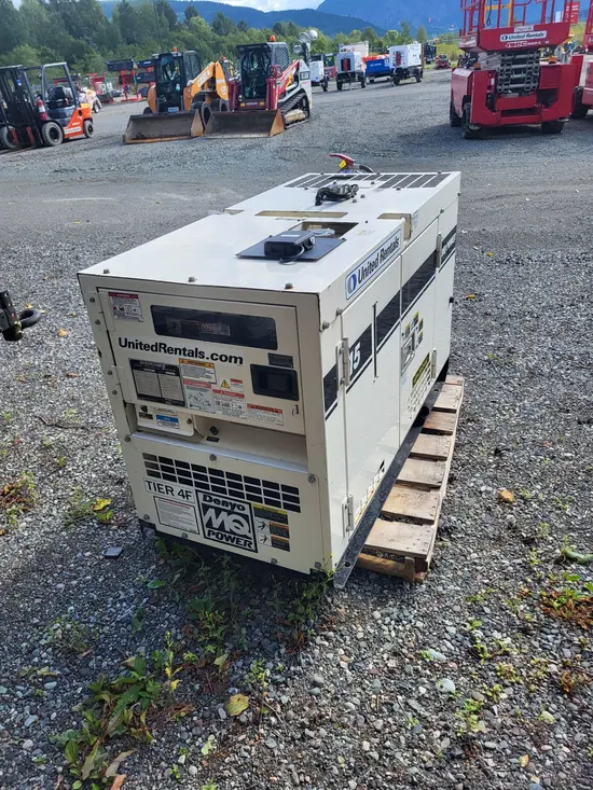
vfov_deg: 67.3
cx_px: 296
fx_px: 594
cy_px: 395
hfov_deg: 53.1
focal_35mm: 26
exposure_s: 1/883
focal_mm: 5.4
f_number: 1.8
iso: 40
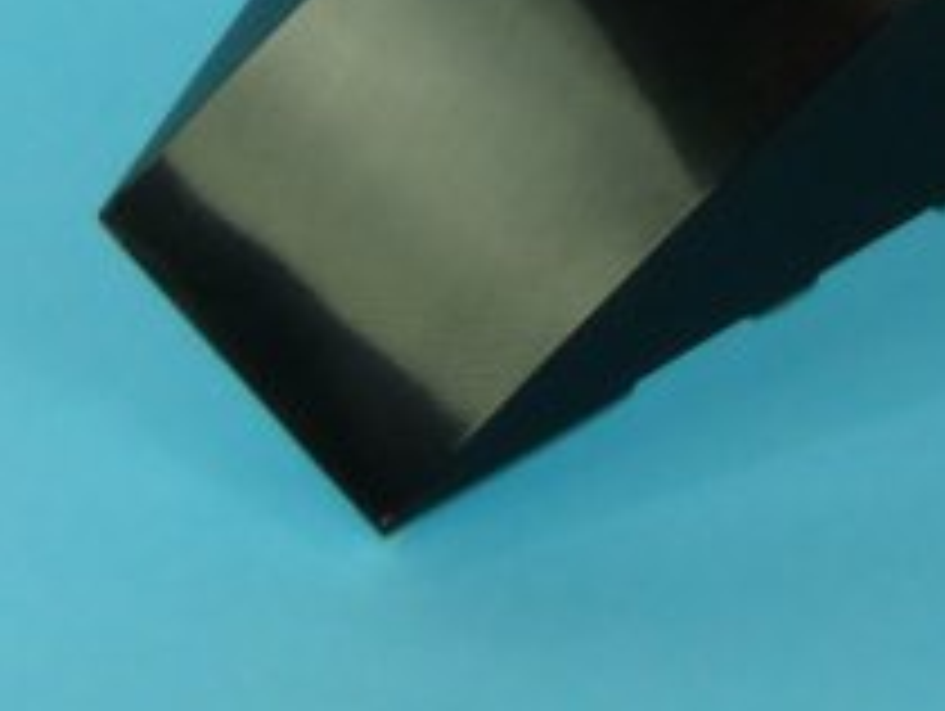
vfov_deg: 8.8
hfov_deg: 12.2
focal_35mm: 154
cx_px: 1395
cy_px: -958
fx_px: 4209
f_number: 6.3
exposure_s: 1/30
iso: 100
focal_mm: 4.8
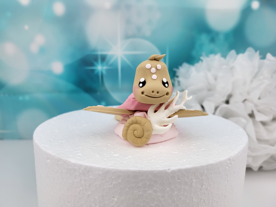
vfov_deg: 53.1
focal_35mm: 26
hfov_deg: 67.3
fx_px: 207
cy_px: 104
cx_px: 138
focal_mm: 5.4
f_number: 1.8
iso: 40
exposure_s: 1/213
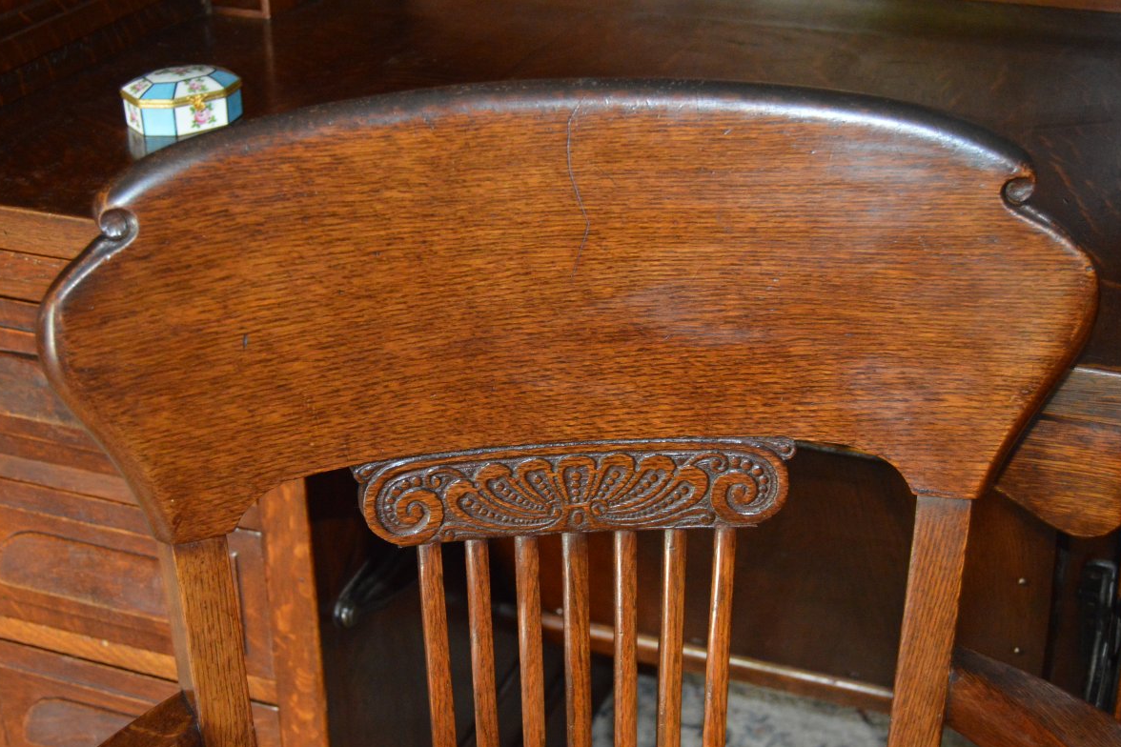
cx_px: 560
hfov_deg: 37.2
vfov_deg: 25.3
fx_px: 1666
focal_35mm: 54
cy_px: 378
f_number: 4.5
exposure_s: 1/60
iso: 3200
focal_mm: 35
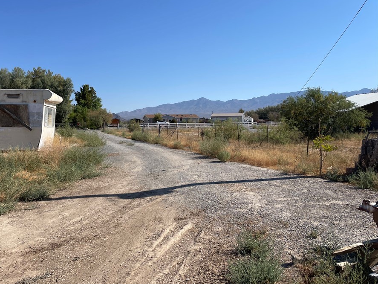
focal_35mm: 30
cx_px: 160
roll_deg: +1.3
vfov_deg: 46.8
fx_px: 328
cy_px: 152
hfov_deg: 59.7
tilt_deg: -5.3
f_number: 1.6
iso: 50
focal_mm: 4.2
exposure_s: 1/6897
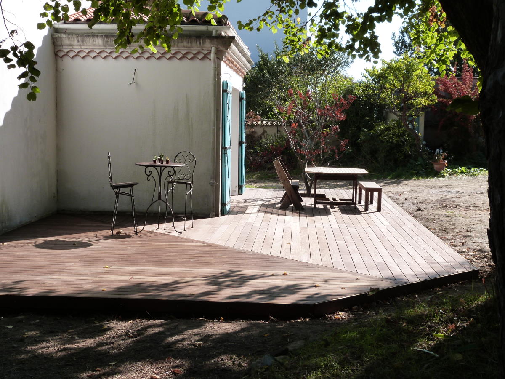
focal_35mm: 52
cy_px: 190
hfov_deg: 36.8
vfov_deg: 28.0
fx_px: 759
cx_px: 252
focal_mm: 9.2
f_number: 5.6
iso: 160
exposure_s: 1/200
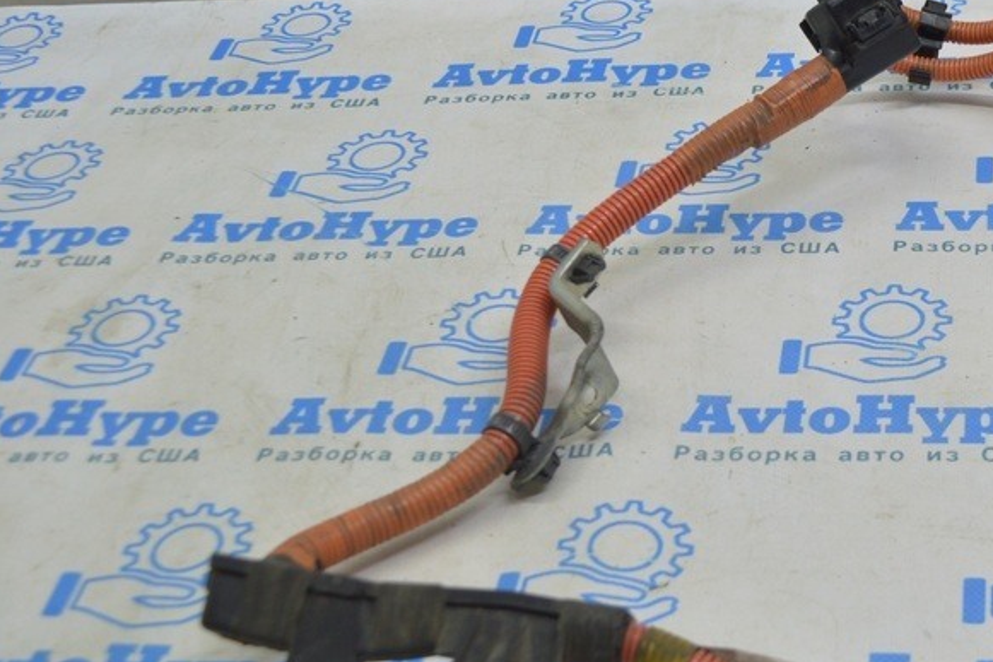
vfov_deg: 18.4
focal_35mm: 74
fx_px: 2040
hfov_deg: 26.8
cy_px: 314
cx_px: 791
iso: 400
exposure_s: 1/40
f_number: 5.6
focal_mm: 28
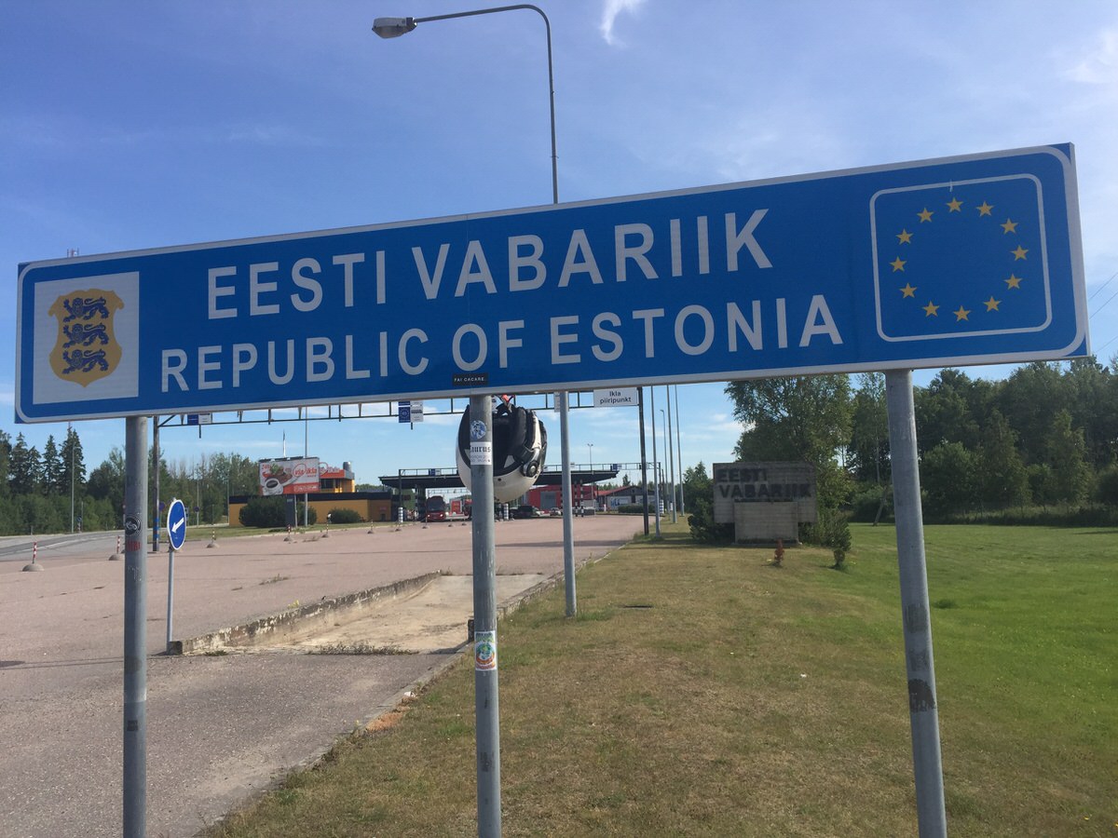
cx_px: 559
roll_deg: +1.5
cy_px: 419
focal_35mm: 29
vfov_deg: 48.2
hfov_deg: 61.7
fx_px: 937
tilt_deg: +5.6
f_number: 2.2
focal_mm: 4.15
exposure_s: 1/1721
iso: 32
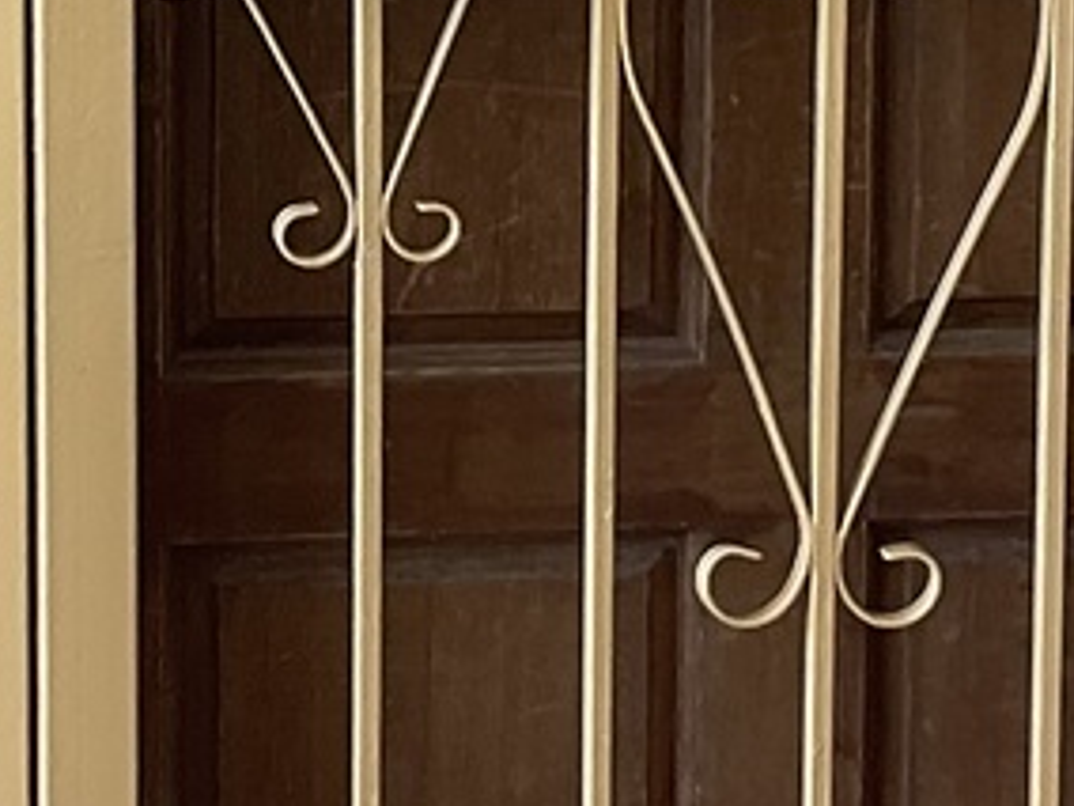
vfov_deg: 9.9
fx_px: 4561
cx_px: 306
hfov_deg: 13.4
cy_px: -159
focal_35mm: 147
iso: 25
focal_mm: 3
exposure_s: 1/122
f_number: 1.8
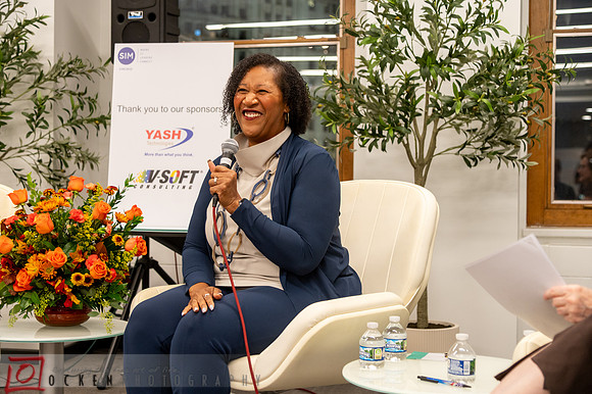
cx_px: 296
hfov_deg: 36.3
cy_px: 197
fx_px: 904
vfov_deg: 24.6
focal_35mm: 55
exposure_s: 1/100
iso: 1600
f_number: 4
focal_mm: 55
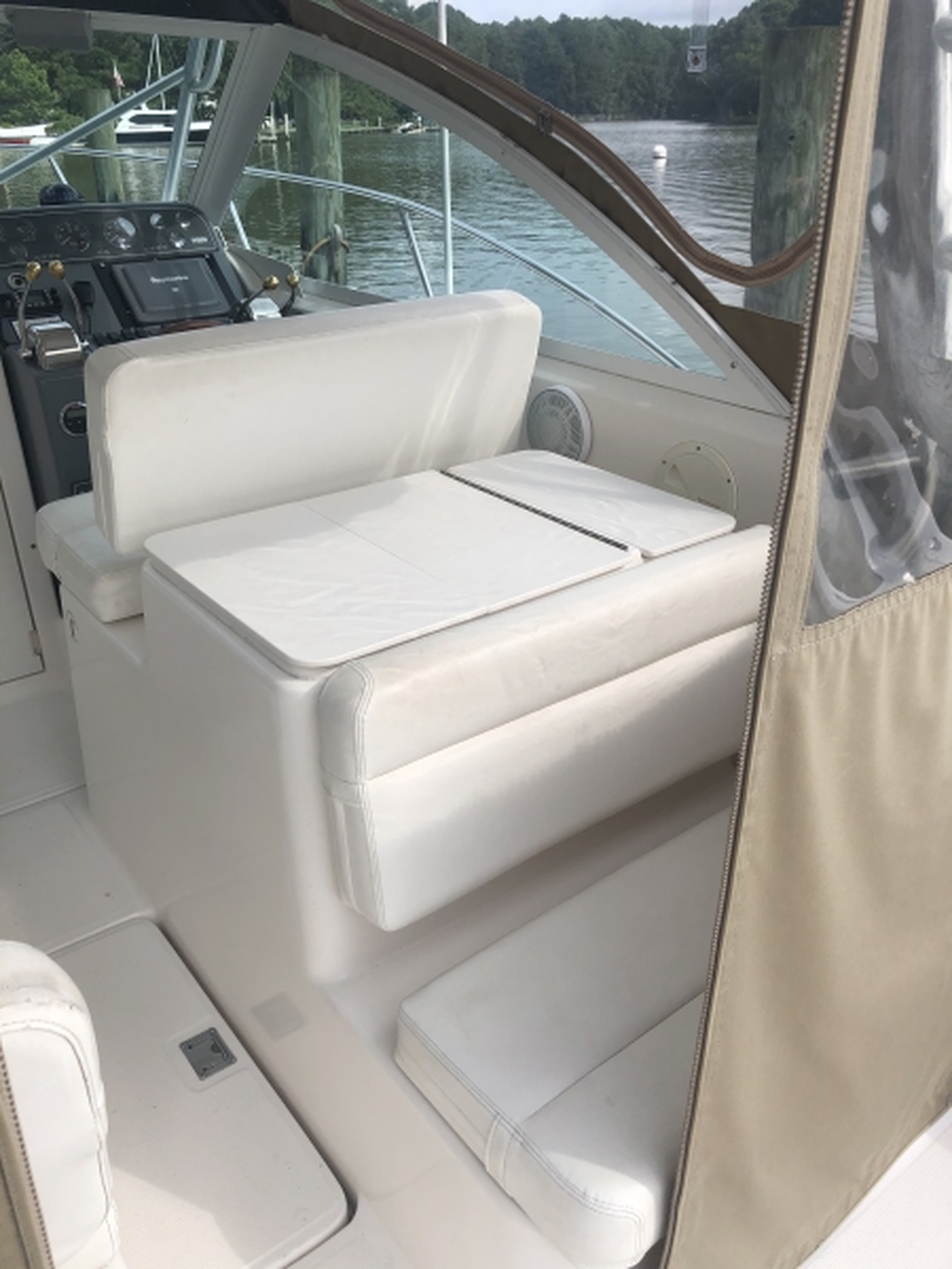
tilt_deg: -26.3
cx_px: 476
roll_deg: +0.4
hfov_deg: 49.7
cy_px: 634
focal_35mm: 28
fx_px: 1027
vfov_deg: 63.4
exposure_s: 1/2114
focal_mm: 4
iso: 20
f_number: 1.8
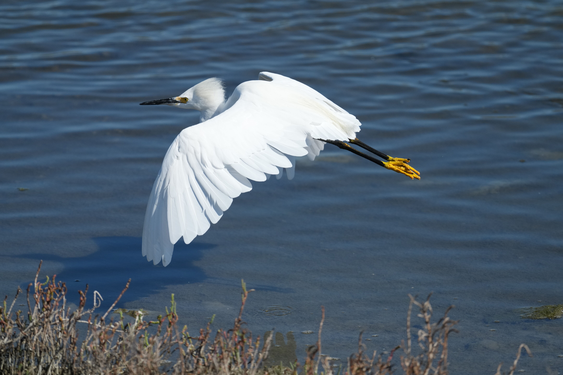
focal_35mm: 560
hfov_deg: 3.7
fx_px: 8757
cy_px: 188
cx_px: 282
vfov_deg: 2.5
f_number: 6.3
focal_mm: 560
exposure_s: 1/3200
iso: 640
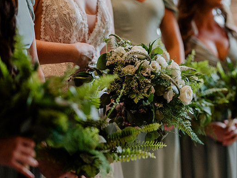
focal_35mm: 115
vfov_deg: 12.9
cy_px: 89
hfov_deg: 17.1
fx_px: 788
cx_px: 134
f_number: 2.2
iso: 2500
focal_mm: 105
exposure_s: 1/800
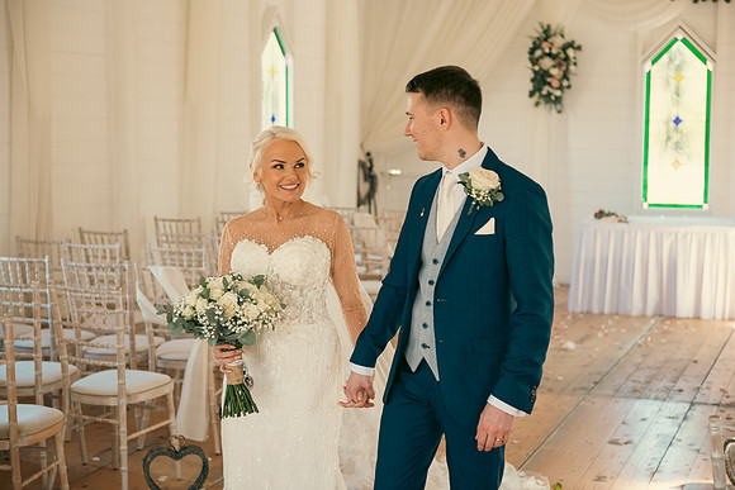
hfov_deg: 32.4
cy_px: 245
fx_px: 1266
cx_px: 368
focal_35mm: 62
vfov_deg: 21.9
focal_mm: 62
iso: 400
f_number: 3.5
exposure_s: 1/200
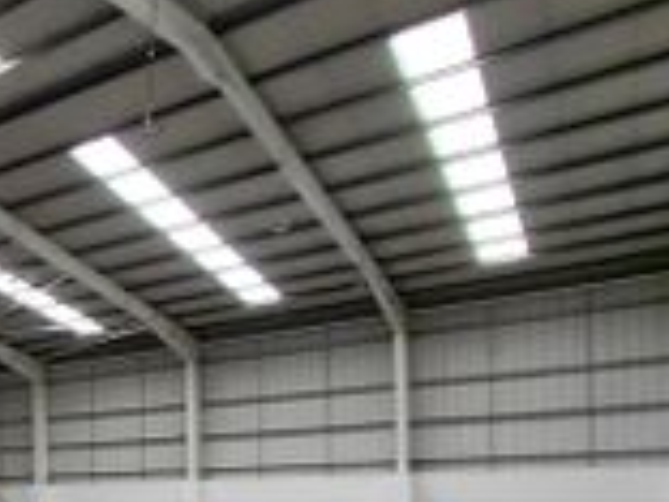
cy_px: 506
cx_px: -116
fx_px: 792
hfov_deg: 36.4
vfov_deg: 32.3
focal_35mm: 41
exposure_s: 1/60
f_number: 2.2
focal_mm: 1.64
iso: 125
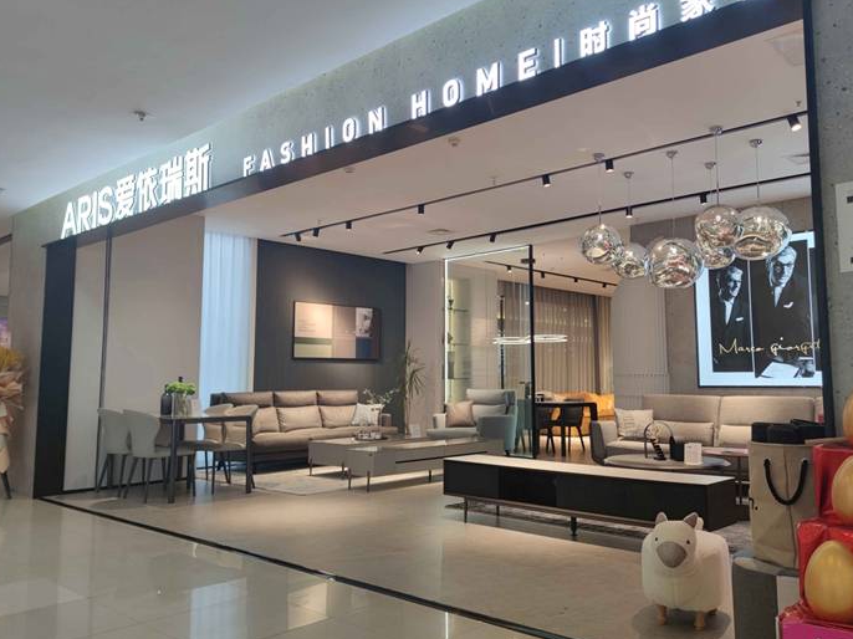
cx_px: 465
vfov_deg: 49.7
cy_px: 302
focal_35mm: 28
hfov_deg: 63.3
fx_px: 690
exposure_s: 1/103
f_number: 1.69
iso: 50
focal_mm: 6.72
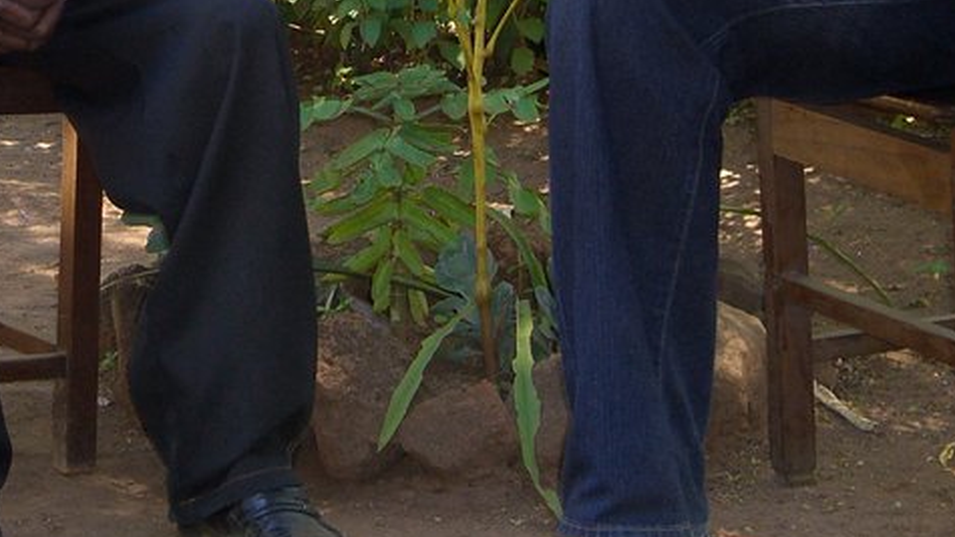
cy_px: -113
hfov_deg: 15.9
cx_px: 243
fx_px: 3393
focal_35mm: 134
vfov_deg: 8.9
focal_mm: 11.8
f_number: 3.6
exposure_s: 1/125
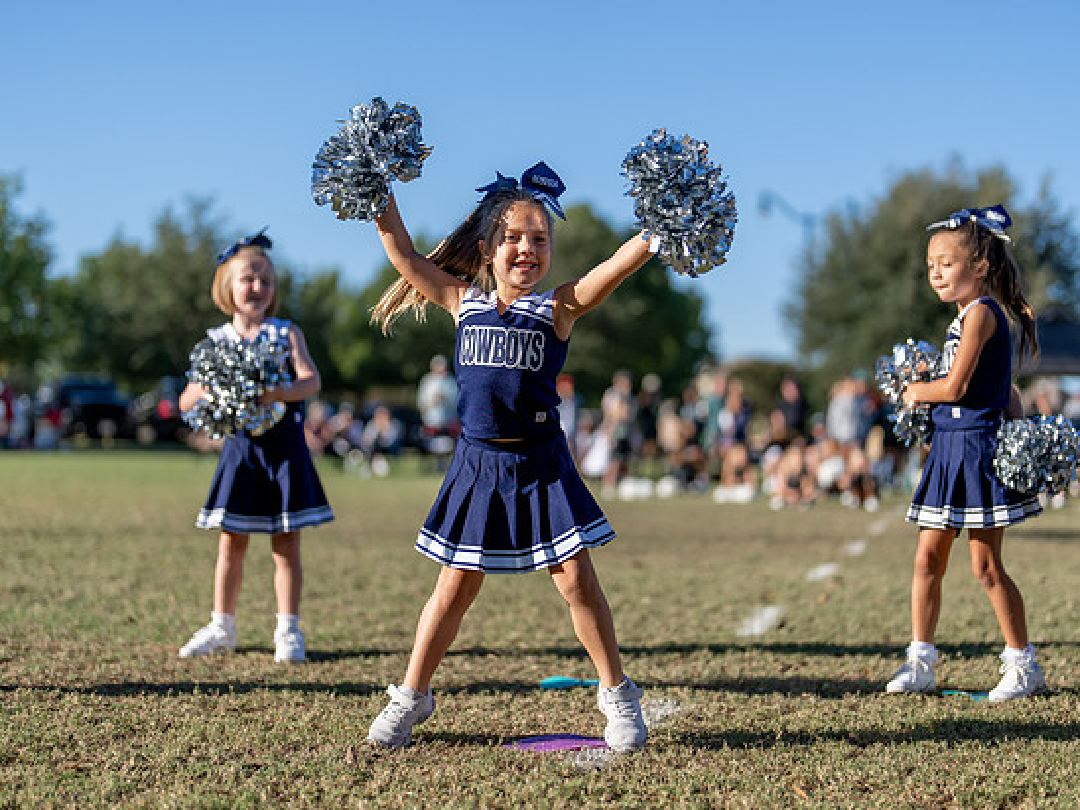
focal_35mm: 62
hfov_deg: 31.2
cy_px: 391
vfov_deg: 23.6
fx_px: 1934
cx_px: 568
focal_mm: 50
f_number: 1.2
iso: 100
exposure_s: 1/6400
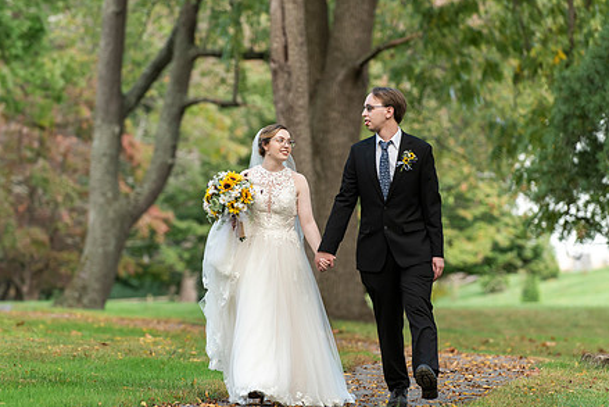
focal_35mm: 264
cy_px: 217
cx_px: 320
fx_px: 4467
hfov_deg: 7.8
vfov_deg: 5.2
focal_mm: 200
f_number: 4
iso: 400
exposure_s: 1/500
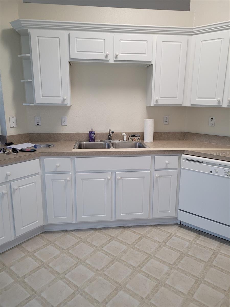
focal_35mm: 26
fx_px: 230
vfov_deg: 67.3
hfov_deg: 53.1
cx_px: 115
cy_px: 154
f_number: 1.8
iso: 125
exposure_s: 1/120
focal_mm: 5.4
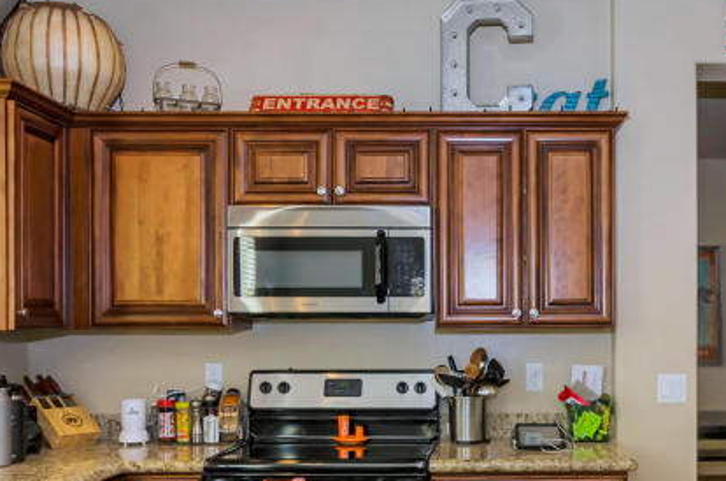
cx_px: 504
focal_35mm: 42
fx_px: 845
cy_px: 339
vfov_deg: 31.4
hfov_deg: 45.5
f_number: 6.3
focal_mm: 10
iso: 500
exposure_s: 1/60
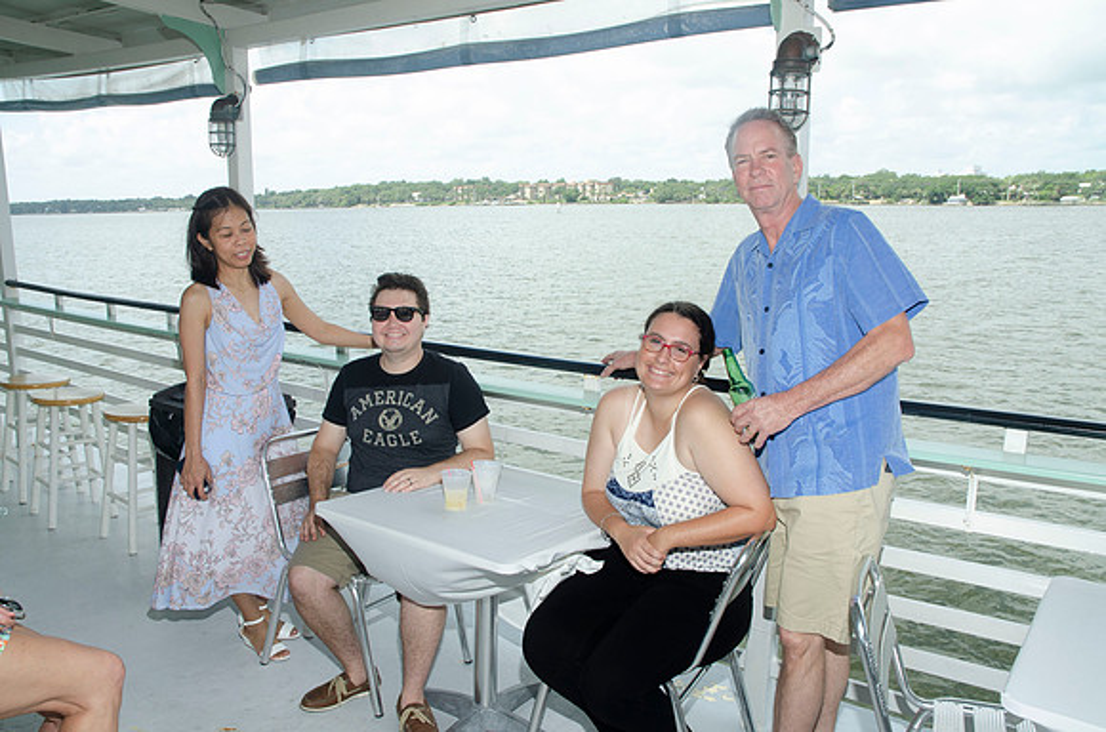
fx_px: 828
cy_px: 366
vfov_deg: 47.7
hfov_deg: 67.5
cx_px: 553
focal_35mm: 27
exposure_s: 1/250
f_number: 7.1
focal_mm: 18
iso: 250
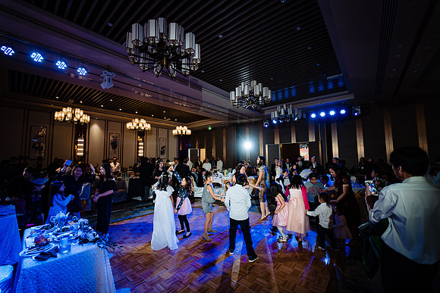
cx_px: 220
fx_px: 171
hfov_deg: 104.2
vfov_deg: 81.2
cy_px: 146
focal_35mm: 14
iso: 800
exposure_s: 1/160
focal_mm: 14
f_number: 2.8
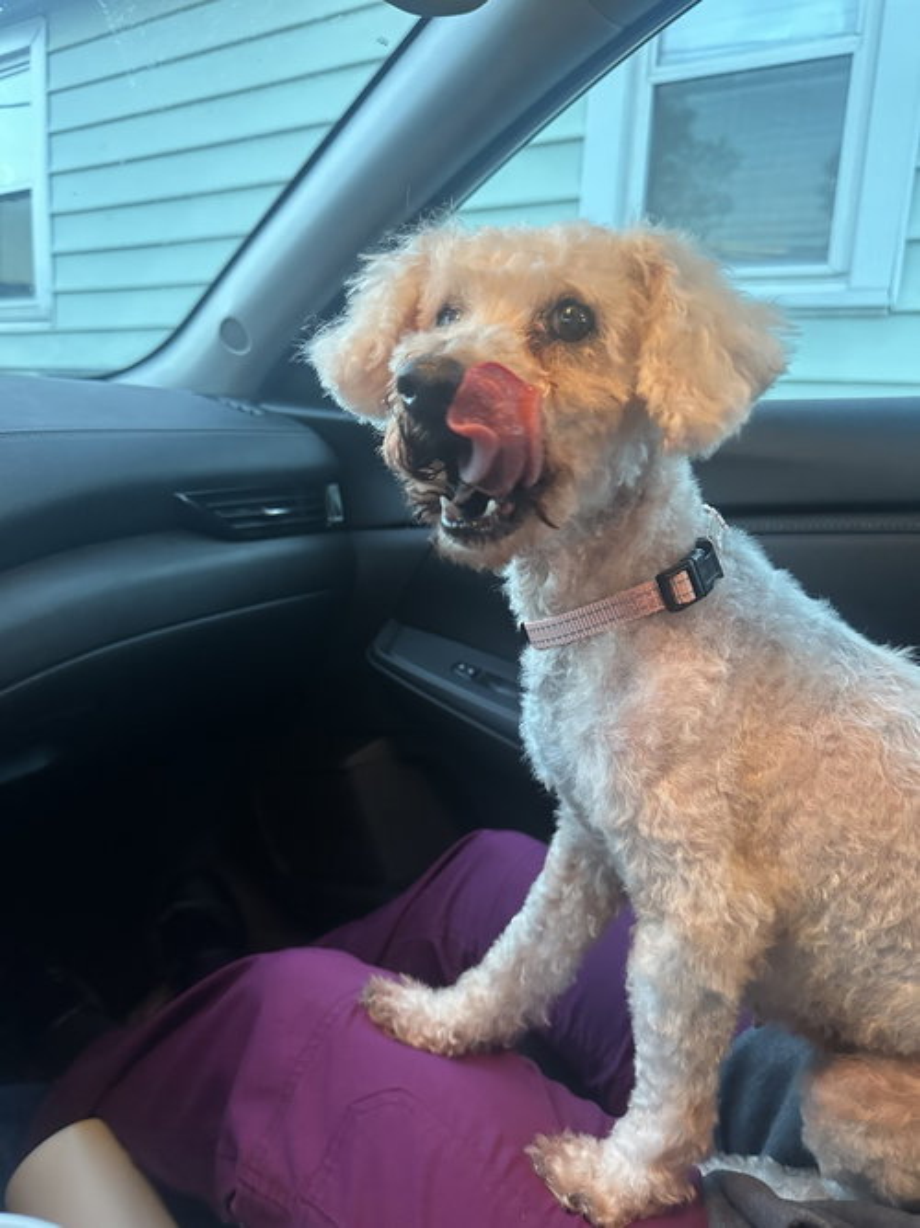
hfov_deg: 56.8
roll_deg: -4.6
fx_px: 851
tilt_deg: -12.0
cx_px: 460
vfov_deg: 71.6
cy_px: 614
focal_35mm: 24
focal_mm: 6.86
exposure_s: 1/60
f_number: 1.78
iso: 640
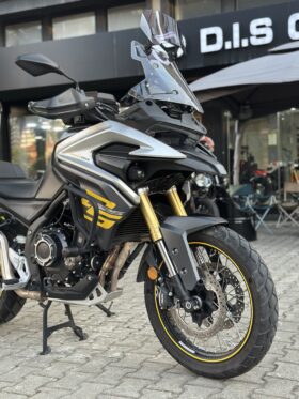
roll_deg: +1.5
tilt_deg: -1.3
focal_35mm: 48
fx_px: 552
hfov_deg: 30.3
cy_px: 200
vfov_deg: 39.6
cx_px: 150
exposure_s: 1/171
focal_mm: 6.86
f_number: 1.78
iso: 100
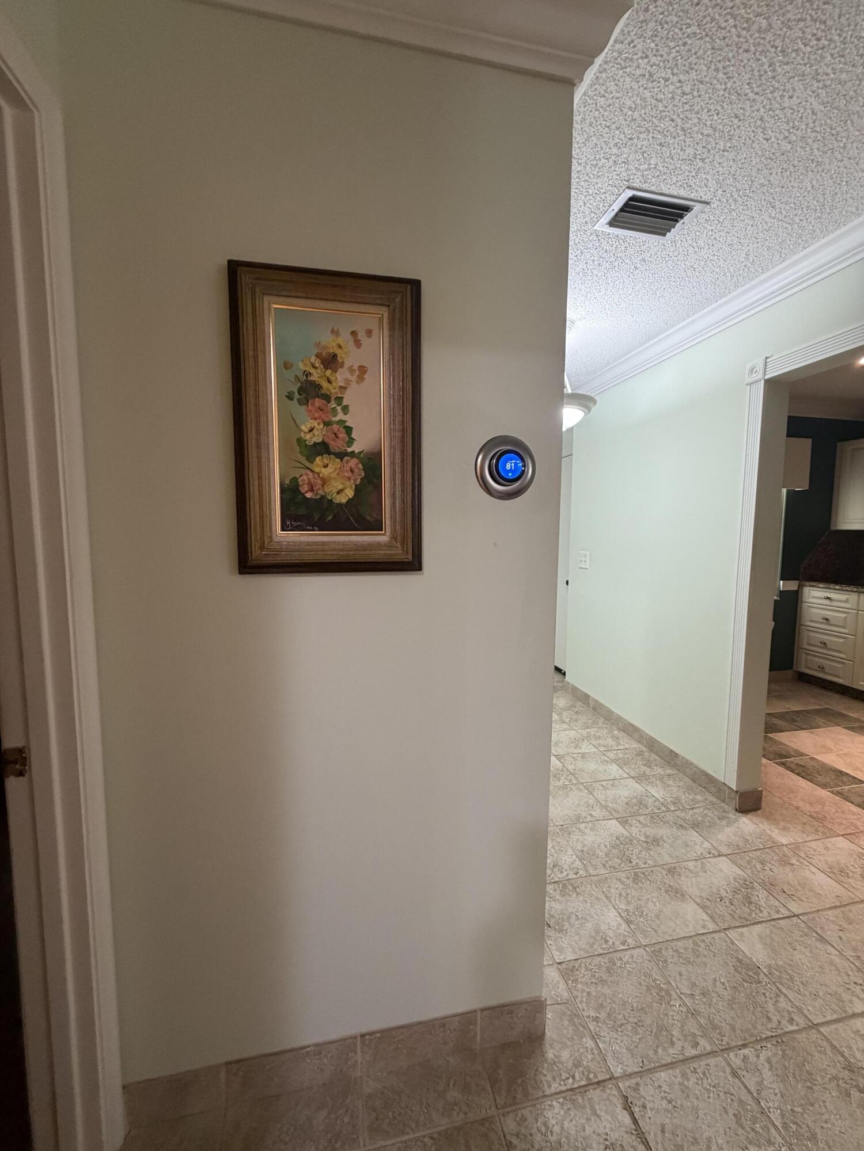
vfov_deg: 102.1
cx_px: 432
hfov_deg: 85.7
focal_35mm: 14
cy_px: 576
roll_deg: +0.0
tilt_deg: -5.4
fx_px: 466
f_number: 2.2
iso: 320
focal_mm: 2.22
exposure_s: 1/60
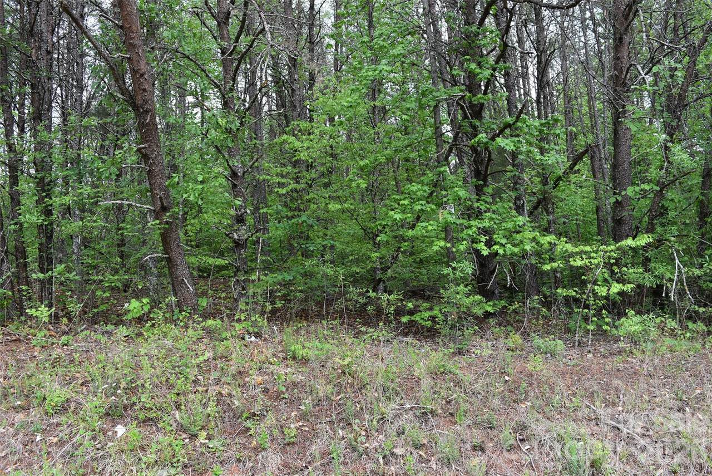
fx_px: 534
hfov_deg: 67.4
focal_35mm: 27
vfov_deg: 48.0
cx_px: 356
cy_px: 238
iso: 400
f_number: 5.6
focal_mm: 18
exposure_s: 1/125
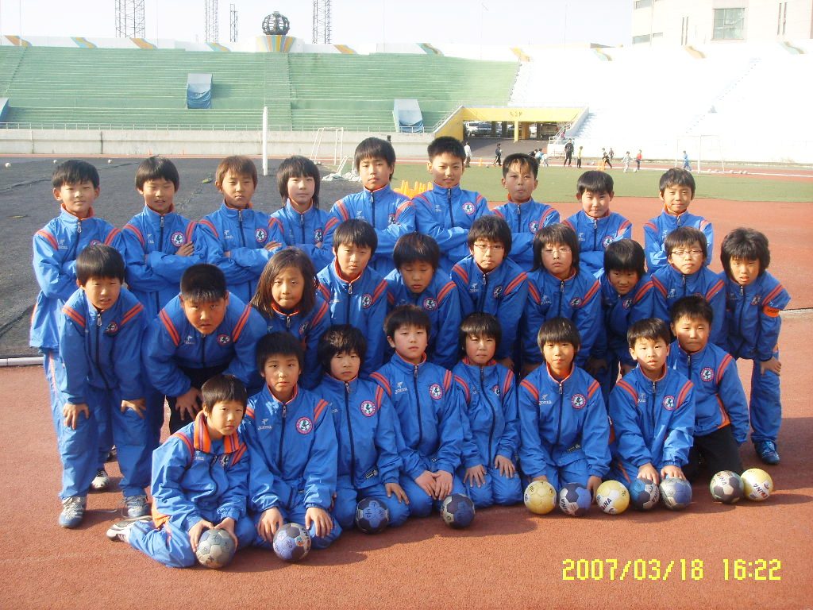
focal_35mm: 45
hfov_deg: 42.1
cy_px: 305
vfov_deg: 32.2
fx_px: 1057
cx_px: 406
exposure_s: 1/350
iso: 50
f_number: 3.7
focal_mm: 7.7
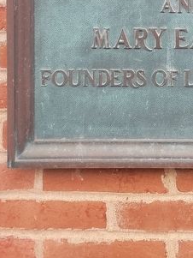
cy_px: -77
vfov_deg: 24.6
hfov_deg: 19.9
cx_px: 236
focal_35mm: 69
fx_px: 513
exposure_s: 1/120
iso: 160
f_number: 1.8
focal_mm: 5.4
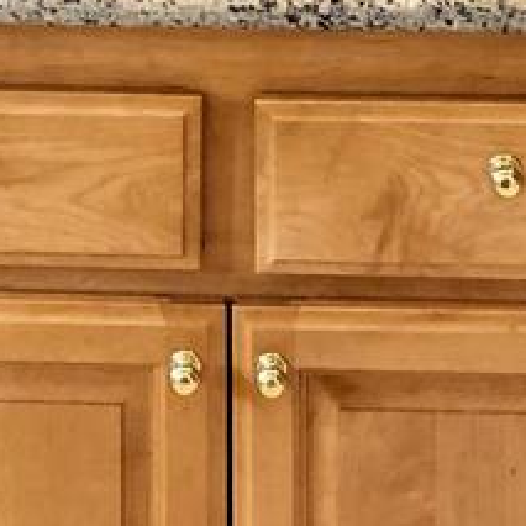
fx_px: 2046
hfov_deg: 14.6
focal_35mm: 119
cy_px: -615
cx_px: 222
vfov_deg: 12.4
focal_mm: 3.99
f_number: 1.8
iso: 40
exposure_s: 1/17
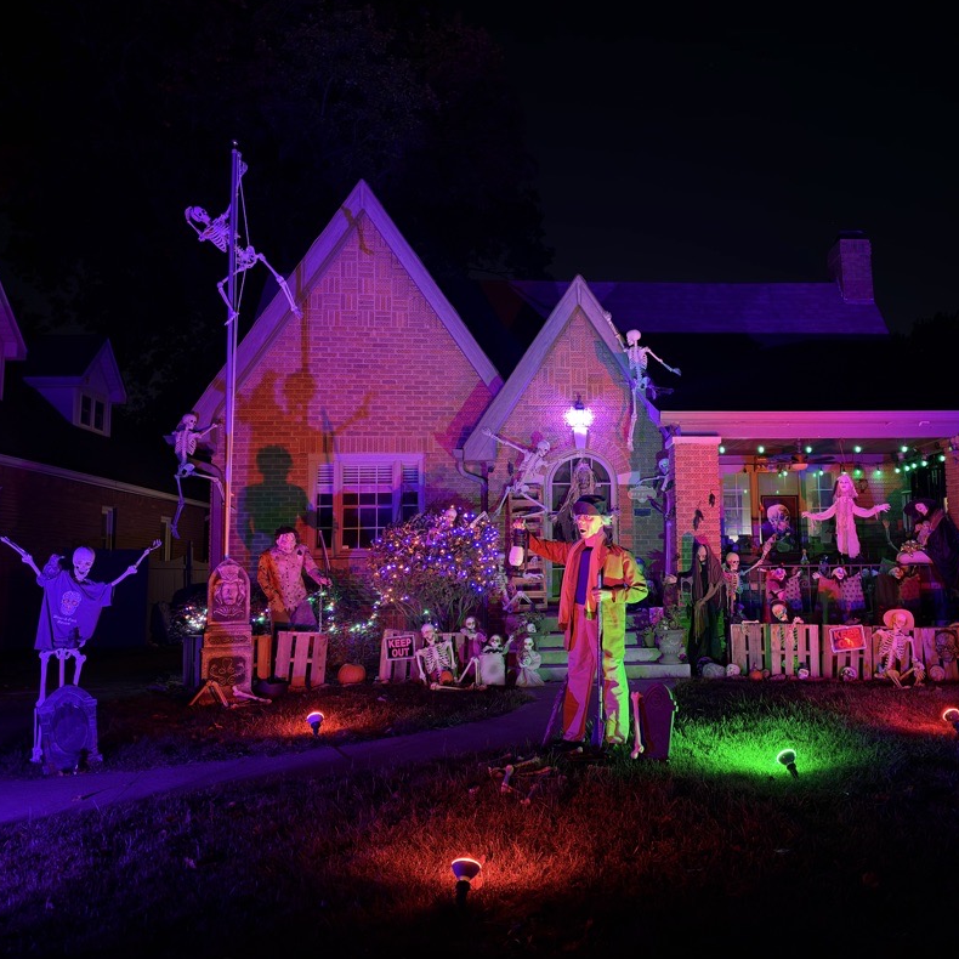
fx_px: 909
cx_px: 619
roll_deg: +1.0
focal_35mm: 29
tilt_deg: +6.4
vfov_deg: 55.6
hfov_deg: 54.8
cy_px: 476
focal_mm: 6.93
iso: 1250
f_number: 1.48
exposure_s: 1/24
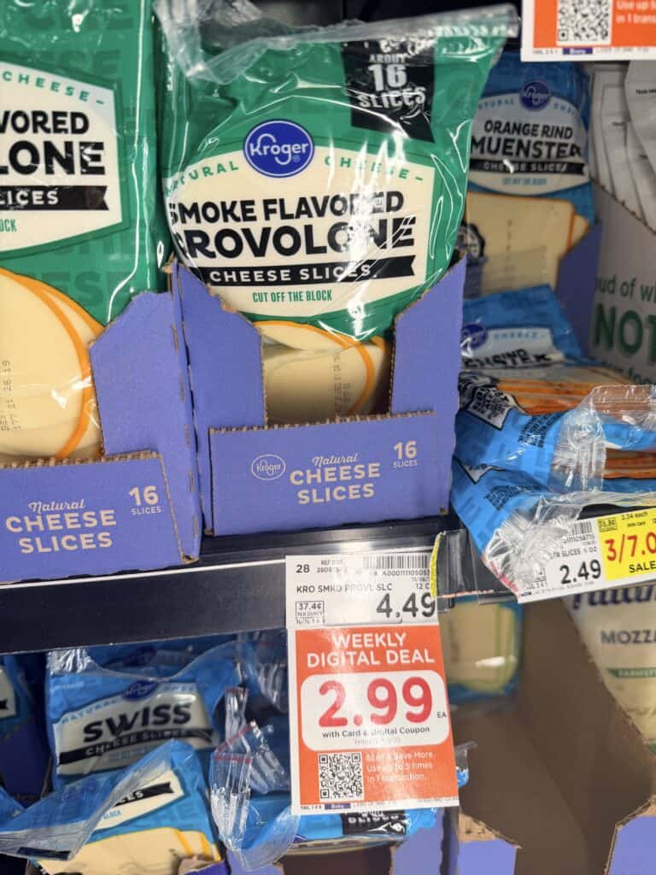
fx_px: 606
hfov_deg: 56.8
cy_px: 438
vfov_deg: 71.6
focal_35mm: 24
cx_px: 328
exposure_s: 1/128
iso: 50
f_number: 1.78
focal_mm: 6.76
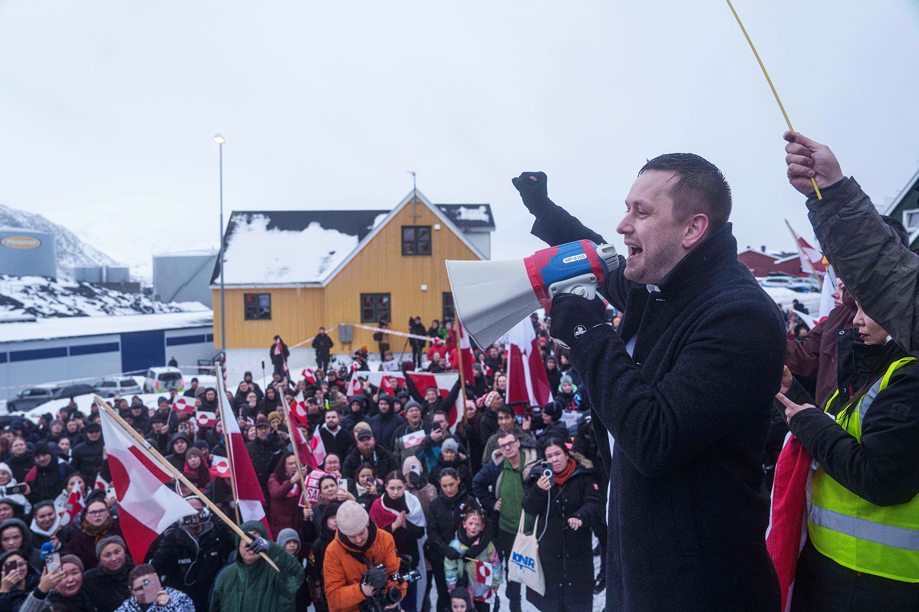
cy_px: 306
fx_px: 638
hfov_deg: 71.5
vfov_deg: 51.3
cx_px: 460
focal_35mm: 25
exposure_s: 1/640
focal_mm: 25
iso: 1250
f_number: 4
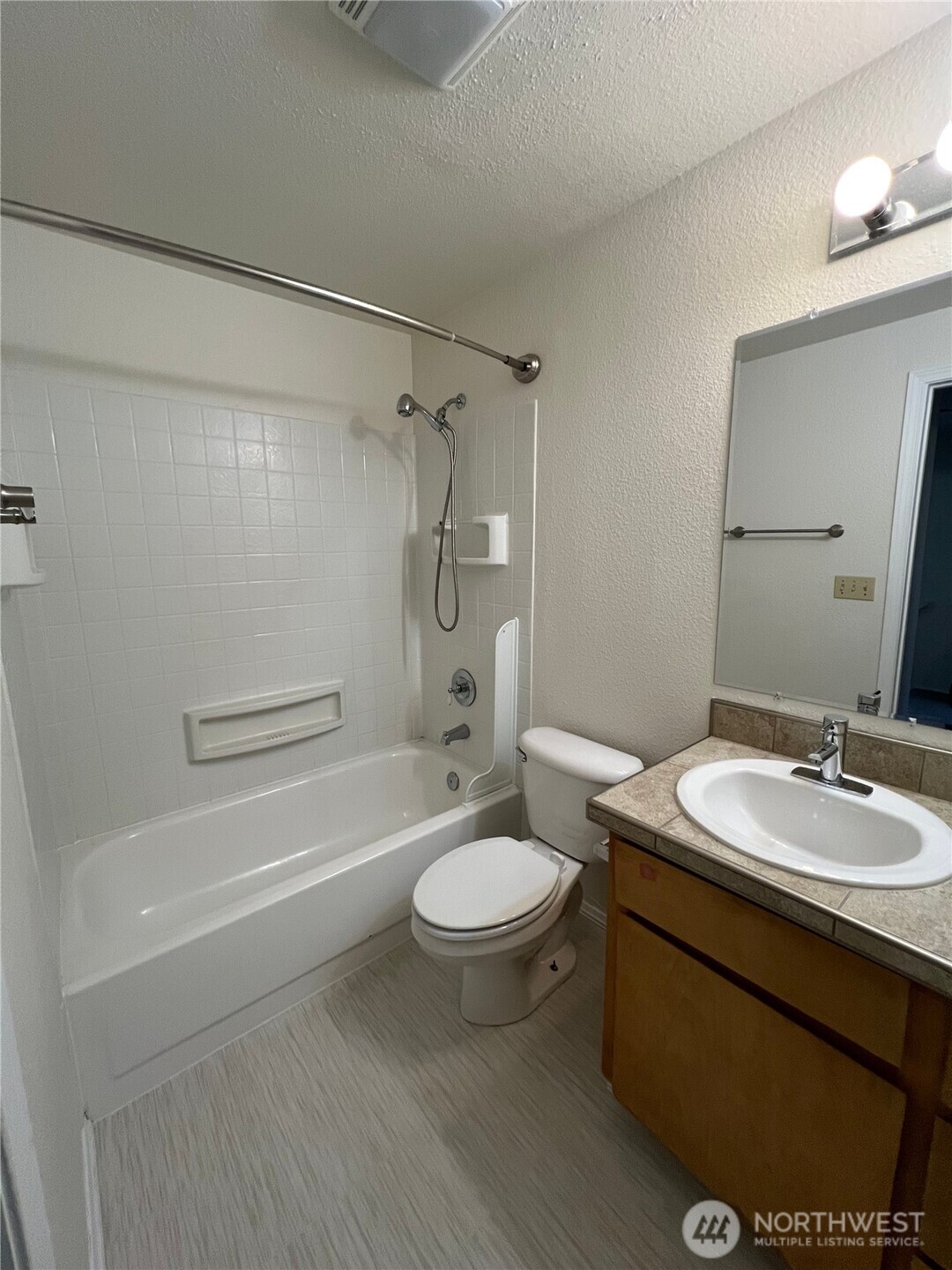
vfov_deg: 106.2
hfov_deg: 89.9
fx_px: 477
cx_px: 476
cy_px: 635
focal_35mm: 13
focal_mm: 1.57
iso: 160
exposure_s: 1/120
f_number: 1.8
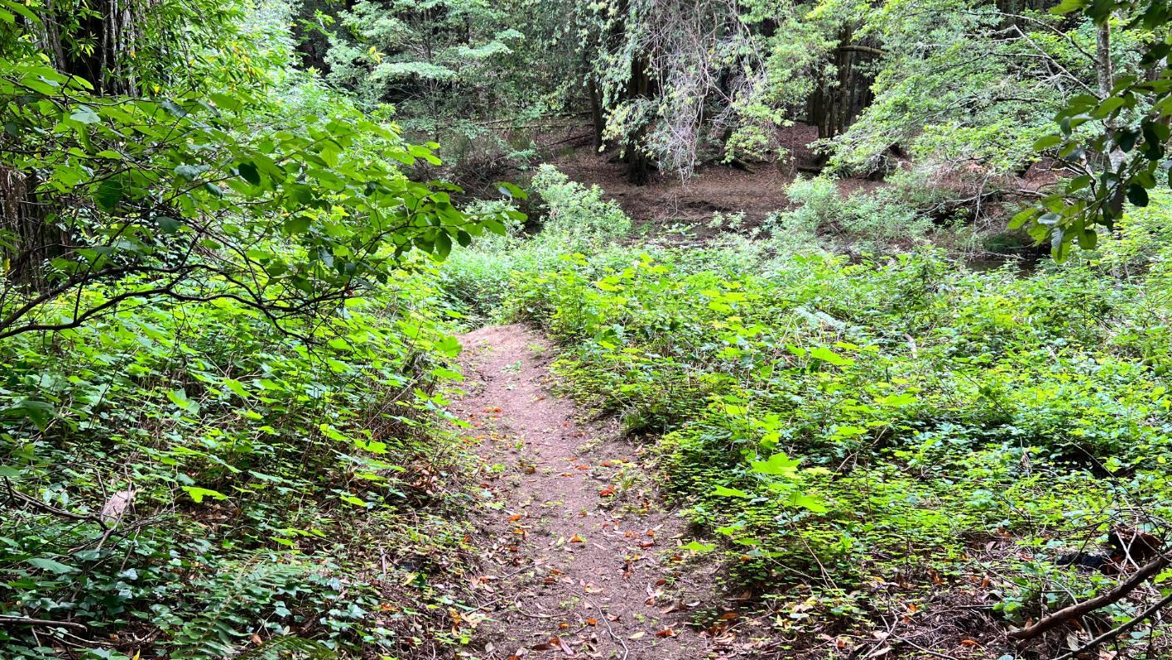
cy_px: 314
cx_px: 588
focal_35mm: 30
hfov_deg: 64.3
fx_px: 932
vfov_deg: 39.0
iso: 50
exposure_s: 1/121
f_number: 1.5
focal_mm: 5.7
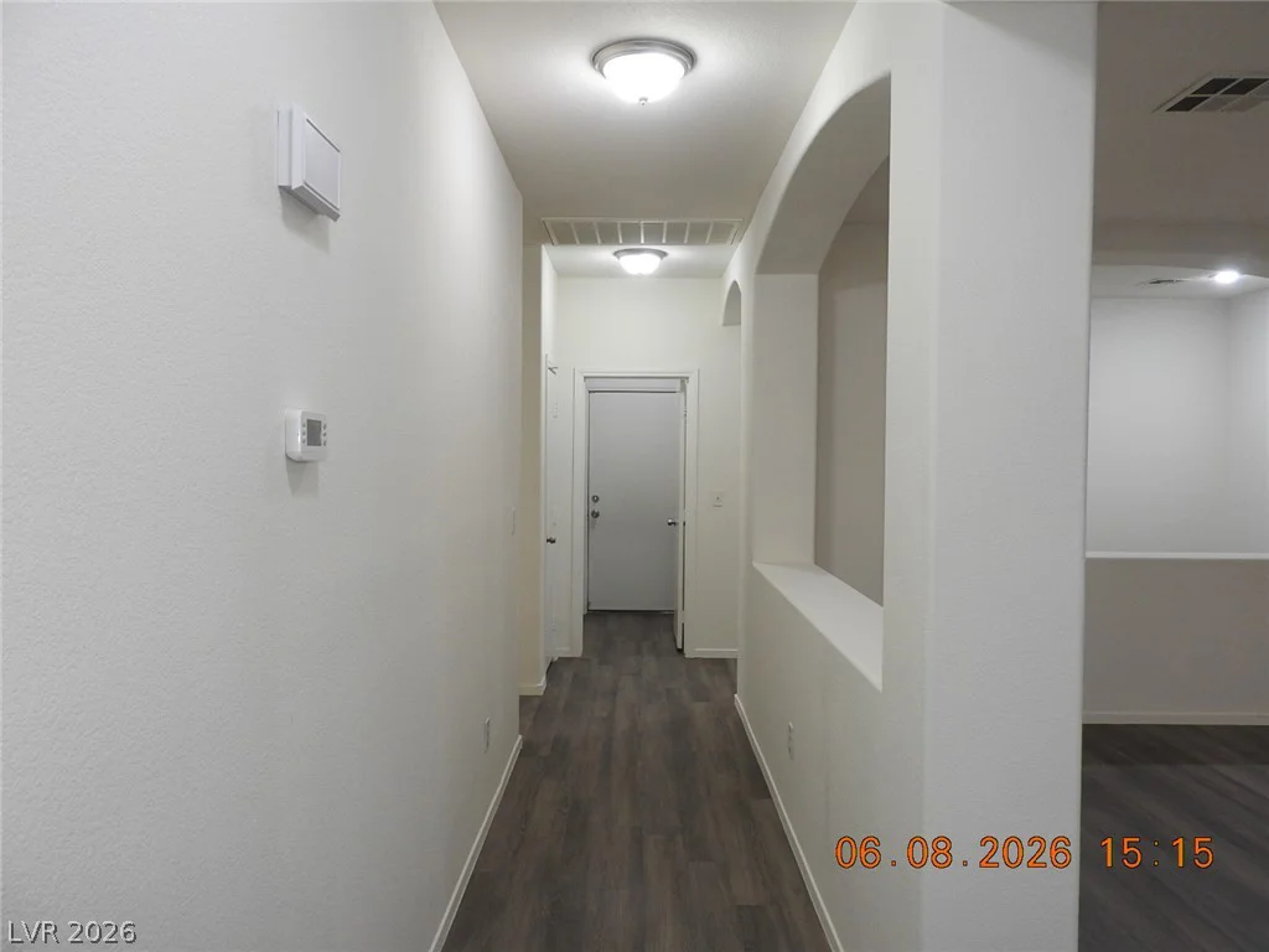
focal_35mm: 24
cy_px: 476
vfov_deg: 56.8
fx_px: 880
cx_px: 634
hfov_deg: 71.6
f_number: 3.3
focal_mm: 4.3
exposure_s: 1/30
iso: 200
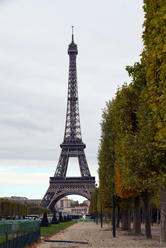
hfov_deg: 20.6
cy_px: 124
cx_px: 83
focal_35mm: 66
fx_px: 456
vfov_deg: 30.5
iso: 200
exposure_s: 1/320
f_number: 9
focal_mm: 44
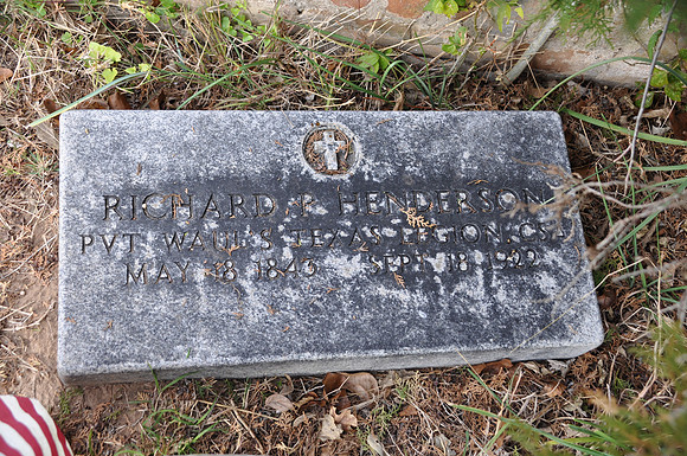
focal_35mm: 46
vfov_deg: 28.9
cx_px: 344
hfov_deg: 42.4
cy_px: 228
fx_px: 886
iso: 200
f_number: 5.6
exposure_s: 1/30
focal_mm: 31
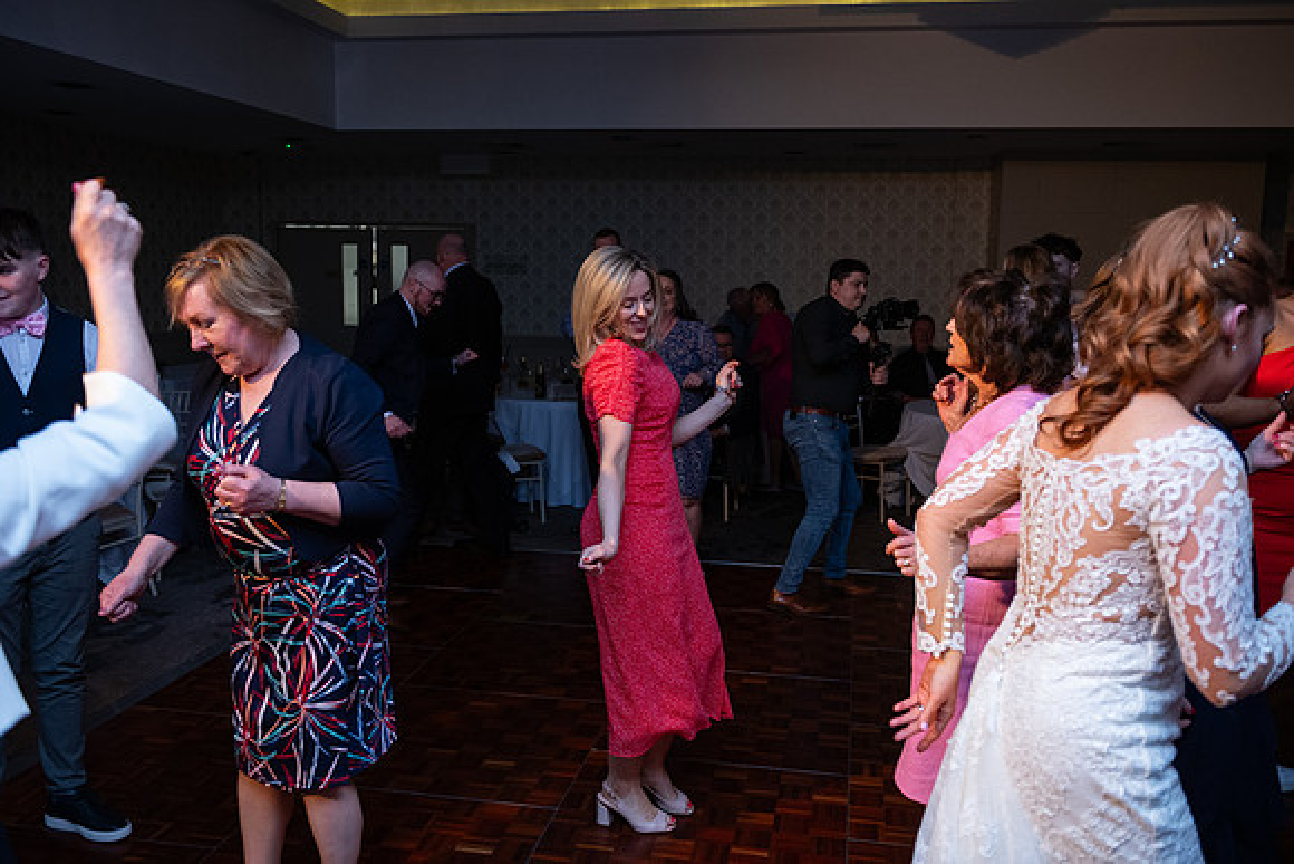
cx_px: 647
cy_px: 432
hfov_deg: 58.7
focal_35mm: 32
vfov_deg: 41.1
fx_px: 1150
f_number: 3.5
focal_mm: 32
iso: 1000
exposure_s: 1/160
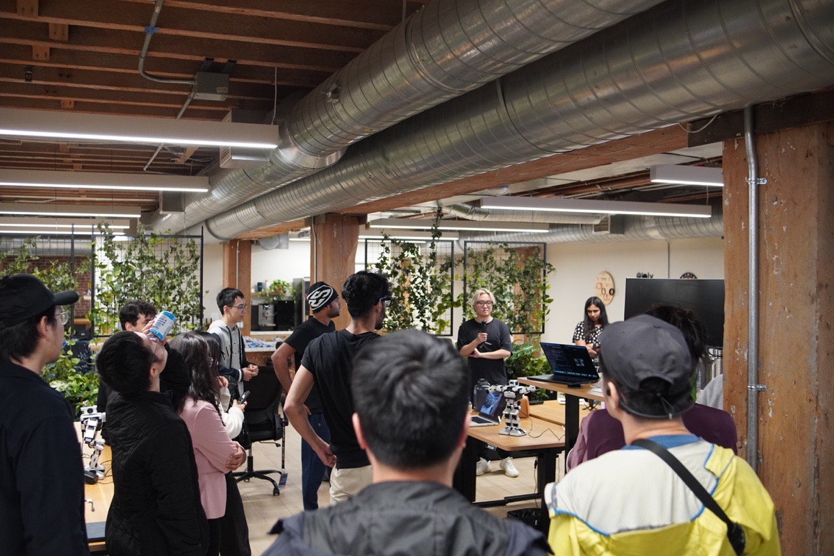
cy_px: 278
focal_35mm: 34
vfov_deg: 38.4
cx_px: 417
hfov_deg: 55.1
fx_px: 799
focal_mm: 23
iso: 1600
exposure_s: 1/160
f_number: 2.2
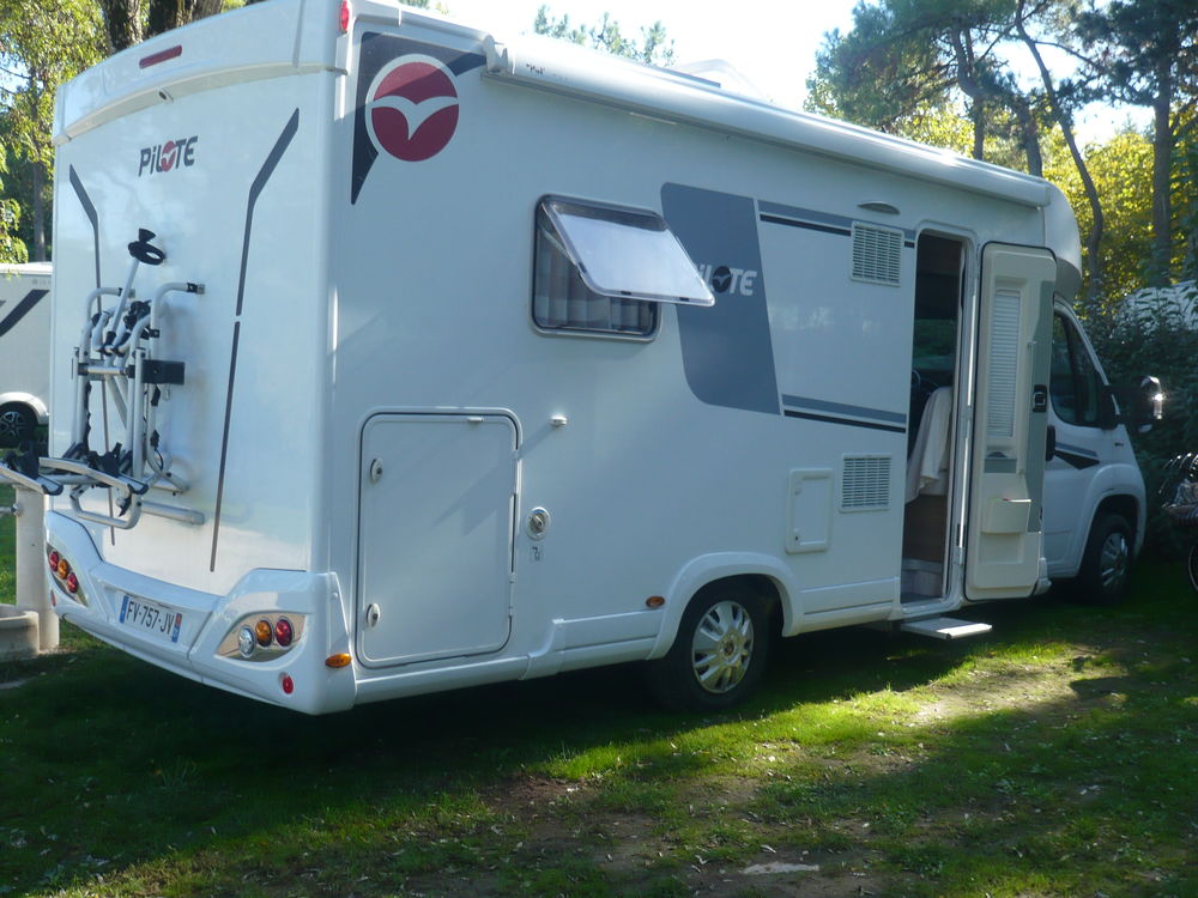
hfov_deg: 49.0
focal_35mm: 38
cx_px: 599
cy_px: 449
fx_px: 1315
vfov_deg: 37.7
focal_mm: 6.2
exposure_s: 1/200
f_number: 3.2
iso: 100
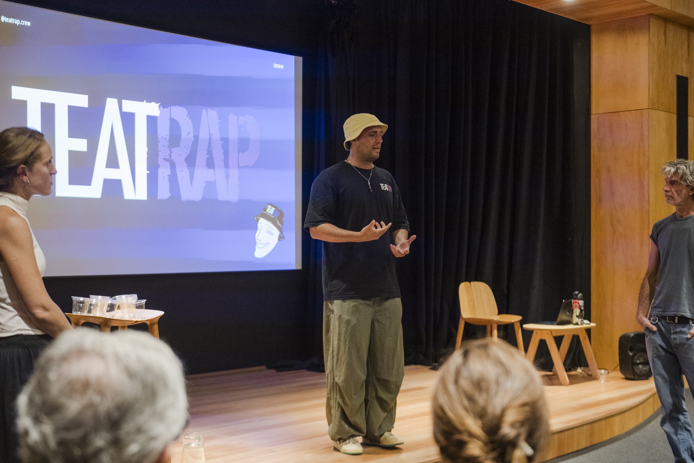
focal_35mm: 49
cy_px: 231
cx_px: 341
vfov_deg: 27.3
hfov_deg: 40.1
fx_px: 952
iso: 2500
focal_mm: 48
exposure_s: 1/80
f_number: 2.8
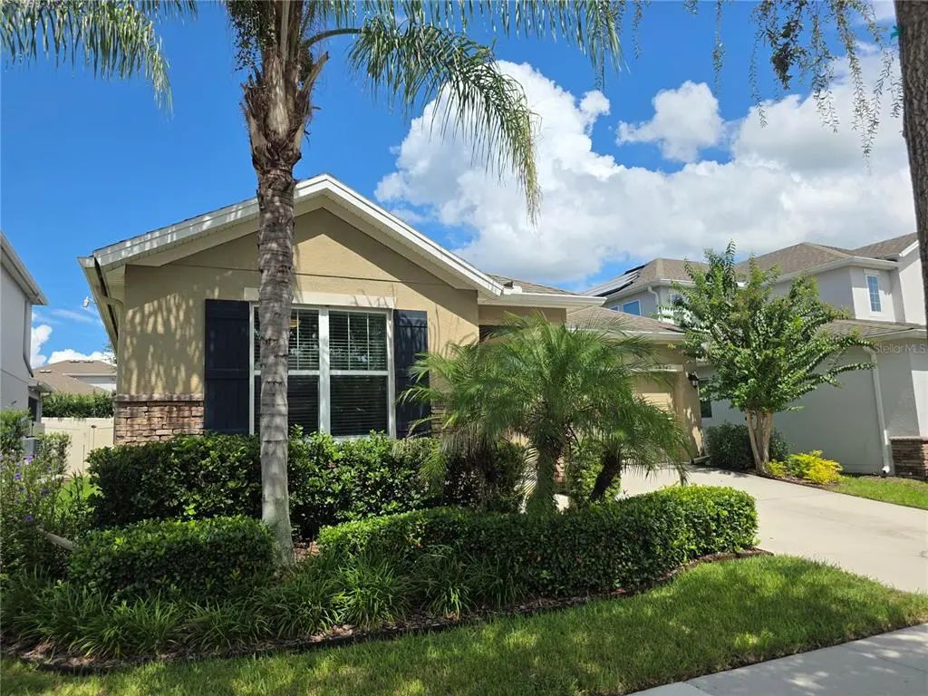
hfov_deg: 73.9
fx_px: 617
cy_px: 348
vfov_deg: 58.9
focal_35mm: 23
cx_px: 464
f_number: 1.7
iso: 80
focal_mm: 6.3
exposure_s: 1/7333
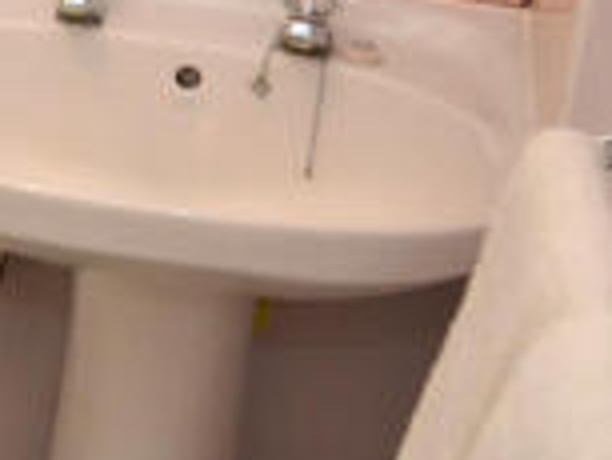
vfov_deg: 13.0
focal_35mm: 111
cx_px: -422
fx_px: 1964
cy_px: -78
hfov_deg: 15.6
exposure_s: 1/60
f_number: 3.5
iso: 640
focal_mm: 18
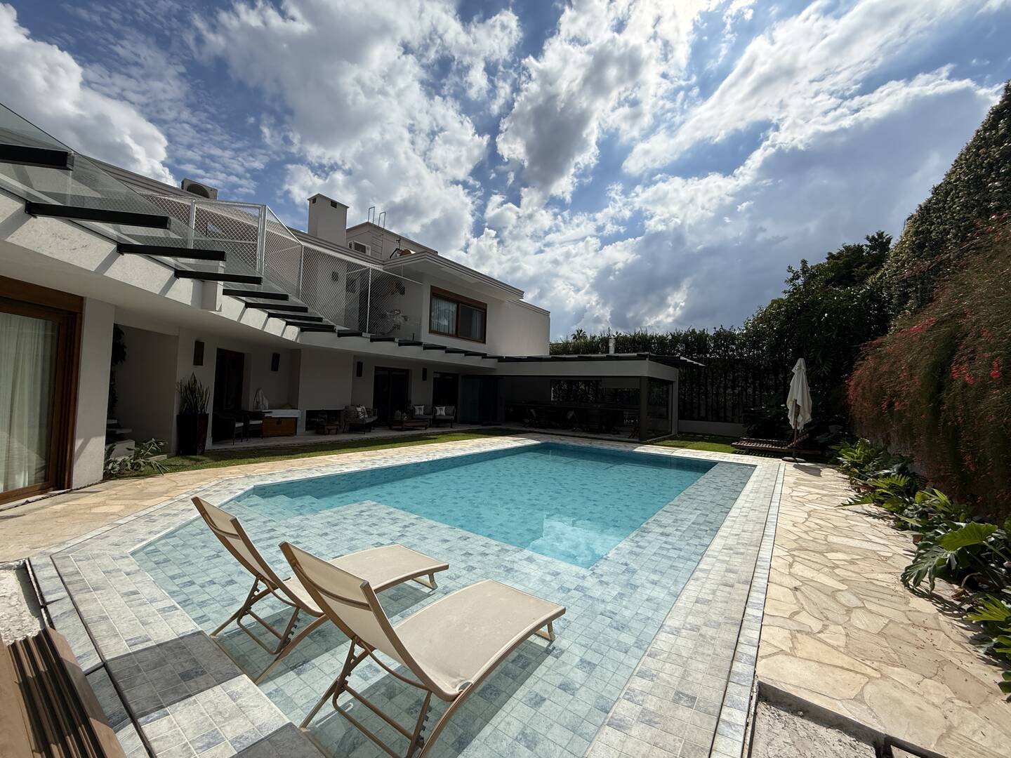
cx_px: 506
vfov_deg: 85.7
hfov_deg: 102.1
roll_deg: -2.0
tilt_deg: +2.5
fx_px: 409
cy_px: 379
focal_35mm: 14
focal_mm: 2.22
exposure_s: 1/6173
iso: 64
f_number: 2.2
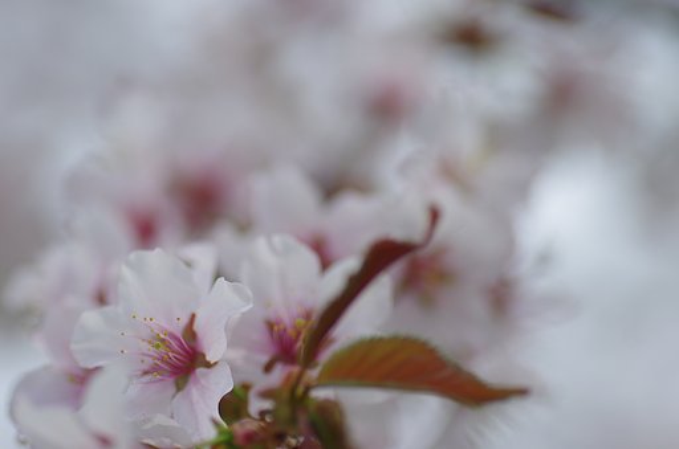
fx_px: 2541
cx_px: 340
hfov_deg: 15.2
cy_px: 224
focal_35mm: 135
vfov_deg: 10.1
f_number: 2.8
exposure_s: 1/200
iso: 80
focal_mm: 90
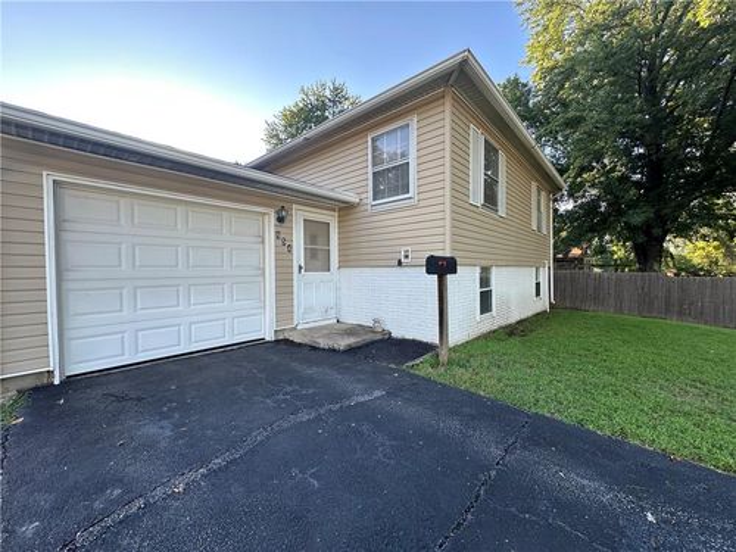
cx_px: 368
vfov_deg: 85.7
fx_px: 298
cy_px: 276
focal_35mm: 14
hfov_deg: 102.1
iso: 40
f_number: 2.2
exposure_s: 1/217
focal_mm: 2.22
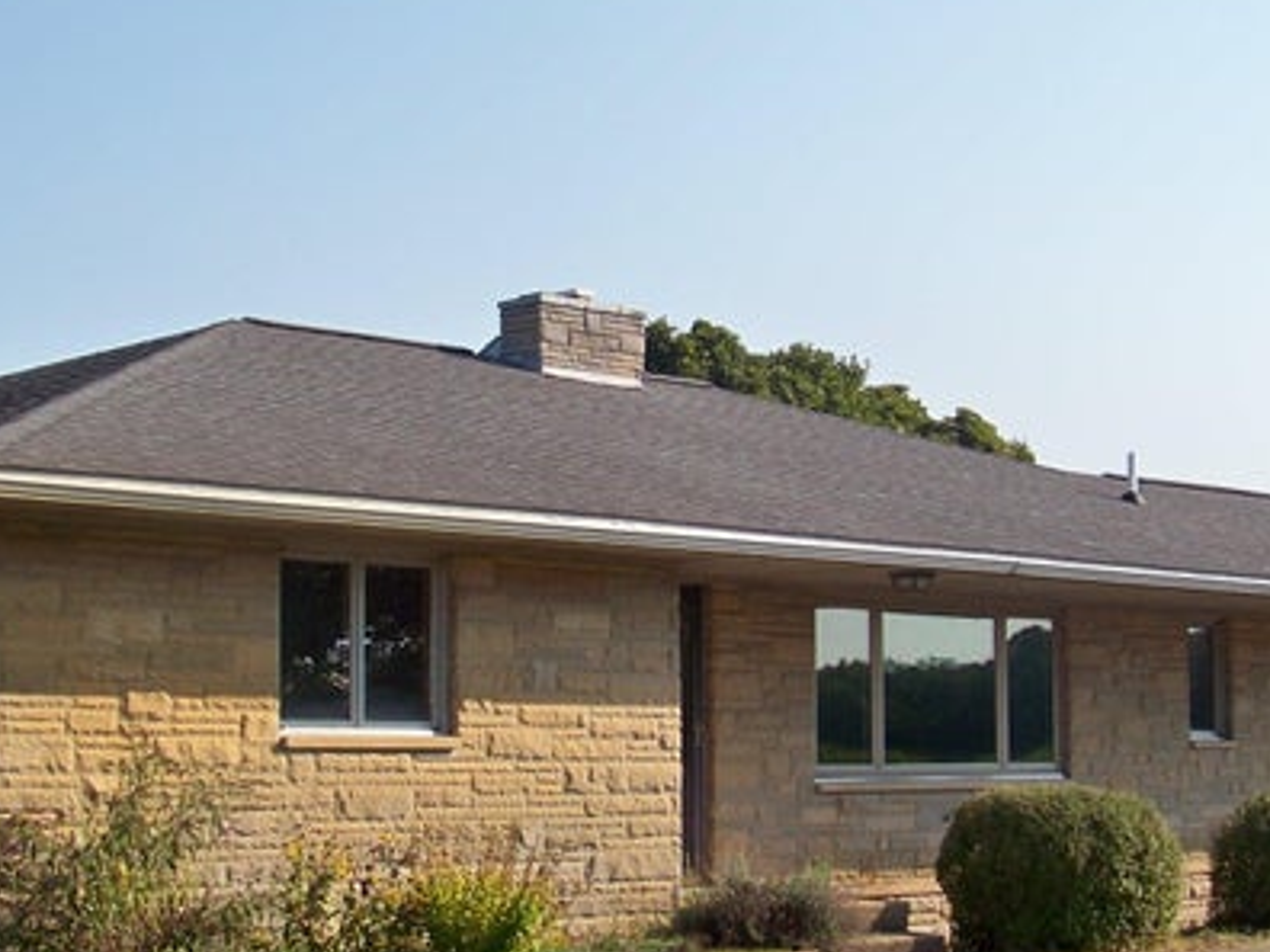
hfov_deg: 27.4
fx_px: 2605
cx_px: 669
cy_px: 622
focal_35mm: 71
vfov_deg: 20.7
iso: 80
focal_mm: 5.85
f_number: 2.8
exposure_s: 1/800
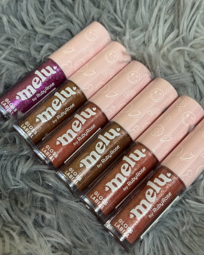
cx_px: 102
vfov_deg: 36.7
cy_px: 130
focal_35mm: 51
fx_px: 385
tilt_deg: -61.1
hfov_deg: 29.7
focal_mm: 6.76
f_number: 1.78
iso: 200
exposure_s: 1/33
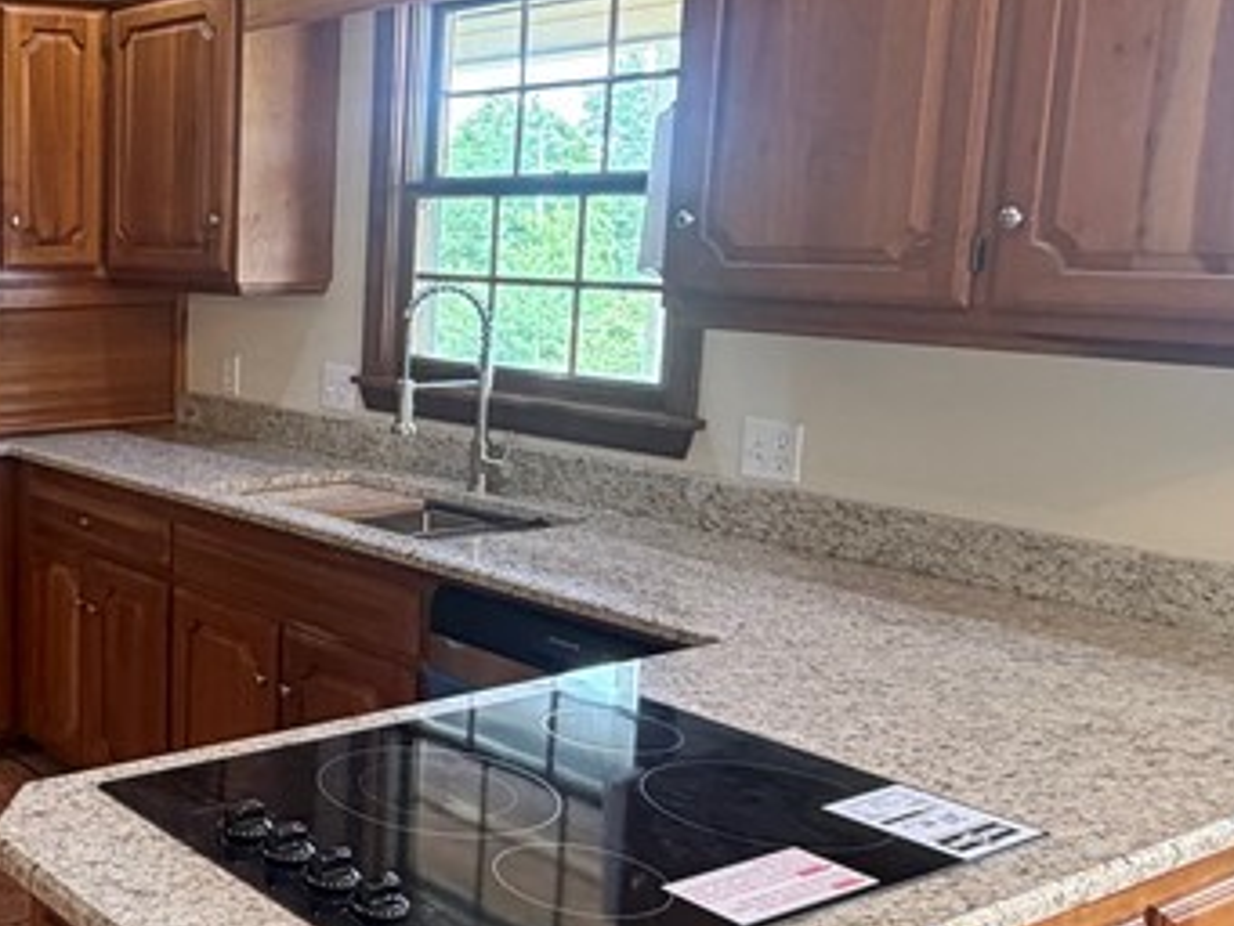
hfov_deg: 38.6
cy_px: 445
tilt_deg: -10.3
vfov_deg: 34.4
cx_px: -58
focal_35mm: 42
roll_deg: +0.0
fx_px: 1498
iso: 250
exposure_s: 1/60
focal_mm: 2.22
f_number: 2.2
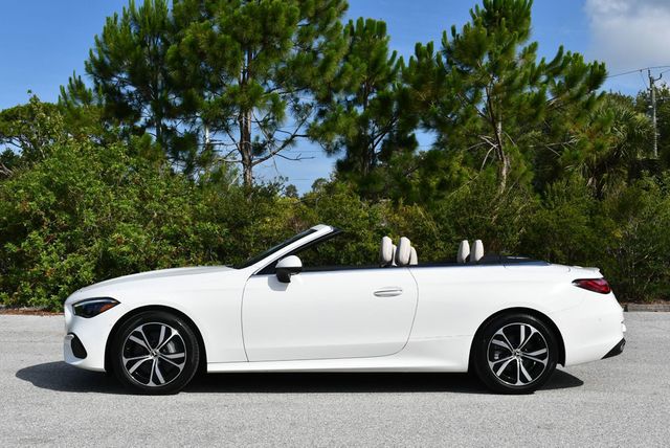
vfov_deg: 28.1
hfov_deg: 41.1
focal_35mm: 48
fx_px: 894
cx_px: 335
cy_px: 224
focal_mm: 24
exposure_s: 1/320
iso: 100
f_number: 9
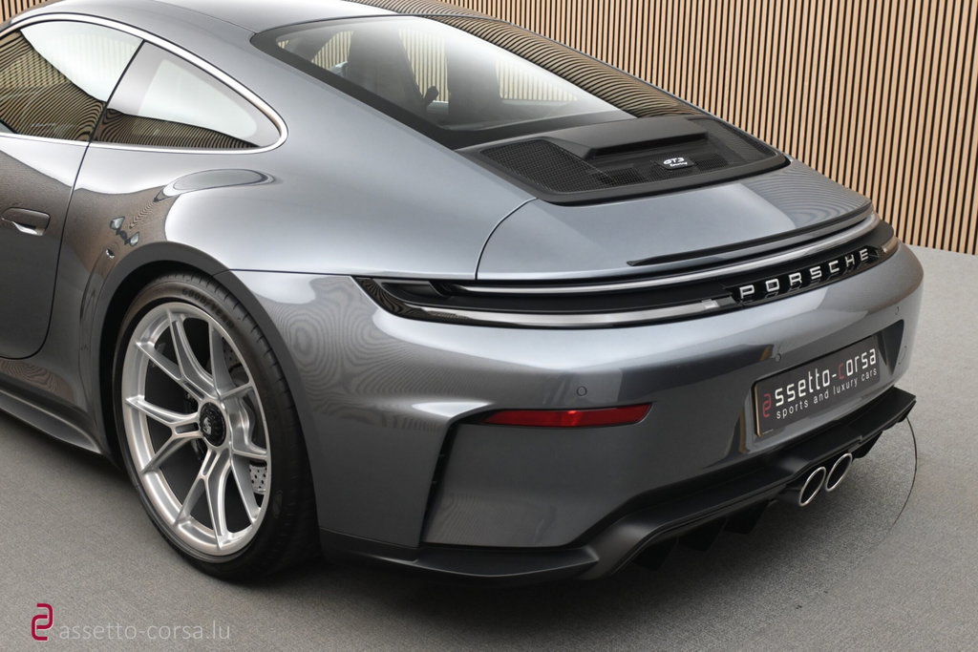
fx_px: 1223
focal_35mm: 45
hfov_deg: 43.6
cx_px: 489
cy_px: 326
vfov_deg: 29.9
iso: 1000
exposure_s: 1/50
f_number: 4.8
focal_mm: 30
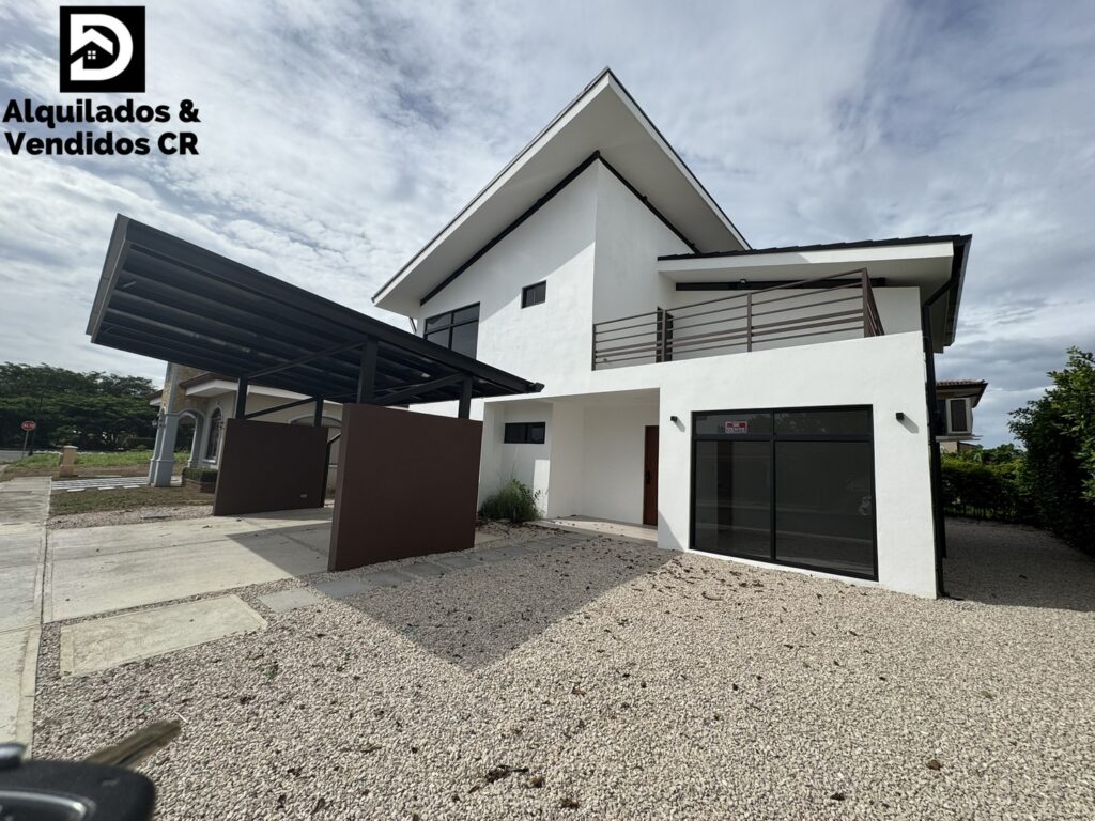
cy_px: 410
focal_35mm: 14
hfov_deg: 102.1
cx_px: 548
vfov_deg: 85.7
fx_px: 443
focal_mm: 2.22
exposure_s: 1/3247
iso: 50
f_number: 2.2
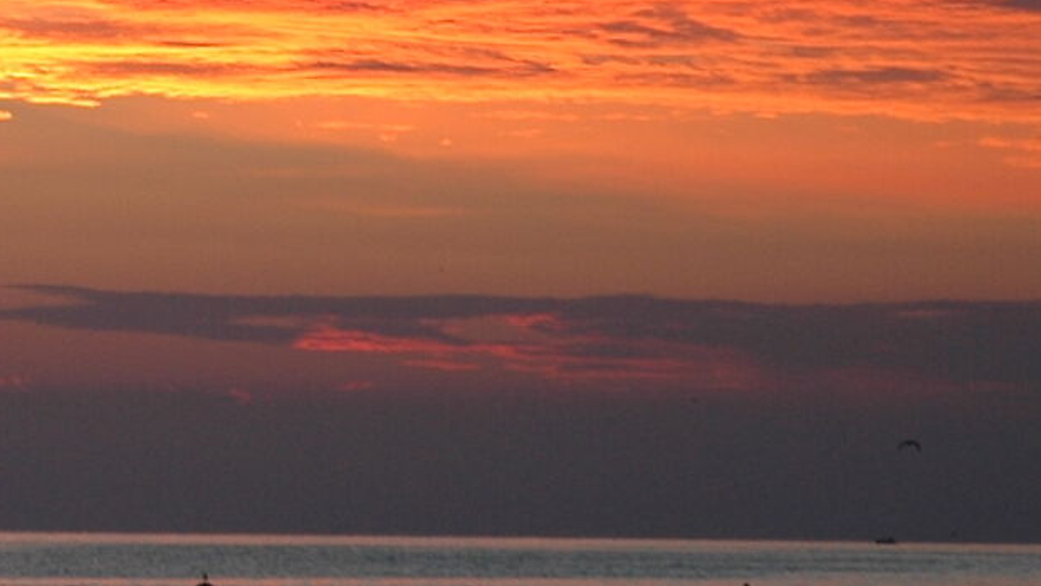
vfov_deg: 3.8
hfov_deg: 6.8
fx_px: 8724
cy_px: -269
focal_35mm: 316
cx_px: -421
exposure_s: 1/125
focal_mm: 52
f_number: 4.5
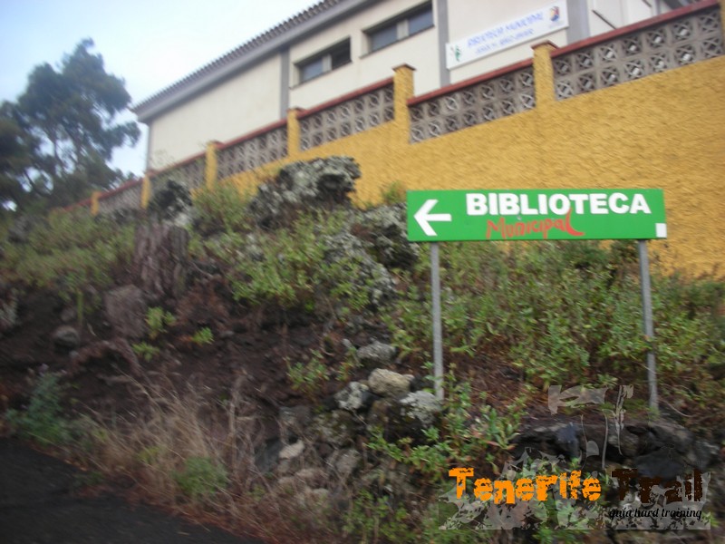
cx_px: 362
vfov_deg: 40.7
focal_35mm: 35
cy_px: 272
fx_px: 733
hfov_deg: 52.6
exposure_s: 1/51
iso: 50
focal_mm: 5.8
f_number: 3
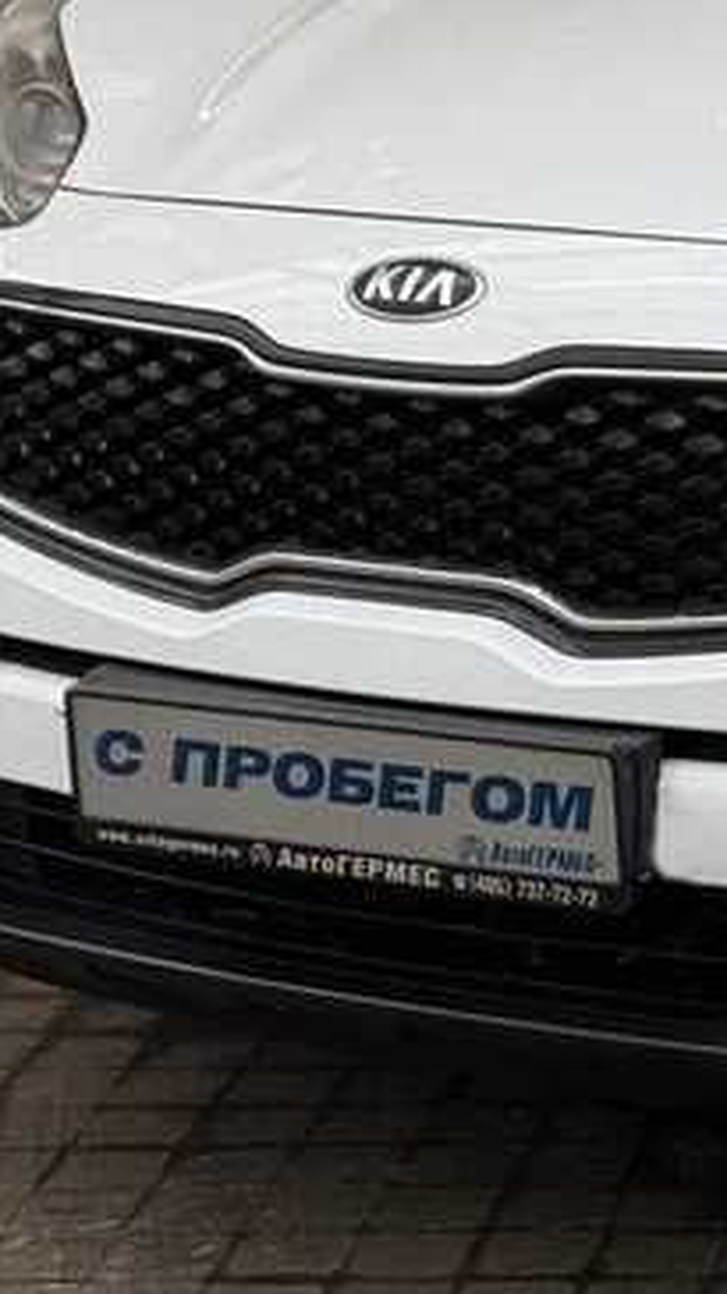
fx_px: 4426
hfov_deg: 9.1
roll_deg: -0.4
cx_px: 1220
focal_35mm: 129
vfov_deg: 16.5
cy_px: 225
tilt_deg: -10.2
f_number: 1.78
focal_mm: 6.76
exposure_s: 1/1011
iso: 64
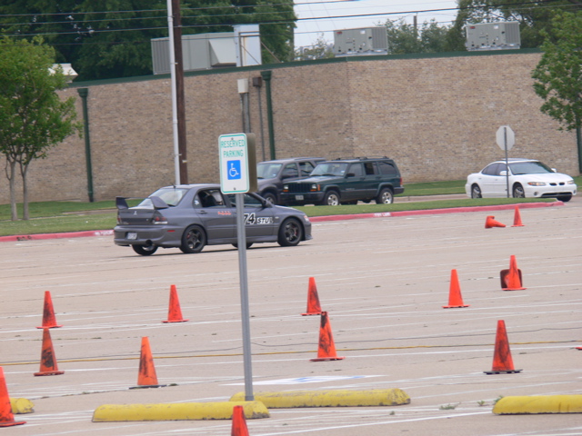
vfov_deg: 4.0
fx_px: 6221
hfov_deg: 5.4
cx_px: 291
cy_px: 218
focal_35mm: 370
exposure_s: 1/250
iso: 80
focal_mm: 78.2
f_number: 5.6
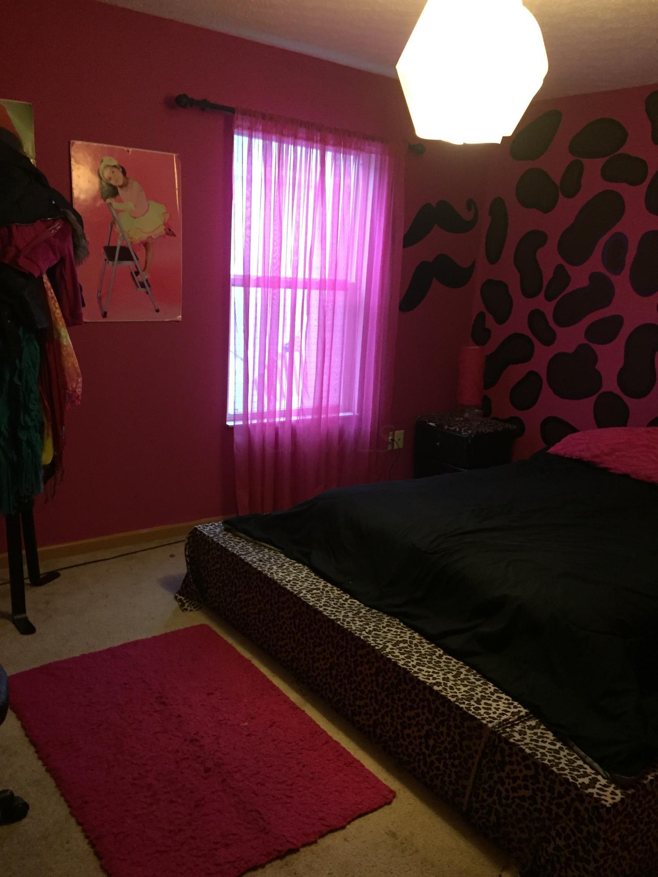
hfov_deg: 48.2
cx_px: 329
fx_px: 735
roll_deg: -4.1
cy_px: 438
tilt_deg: -11.3
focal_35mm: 29
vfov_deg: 61.7
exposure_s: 1/17
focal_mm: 4.15
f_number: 2.2
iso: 250
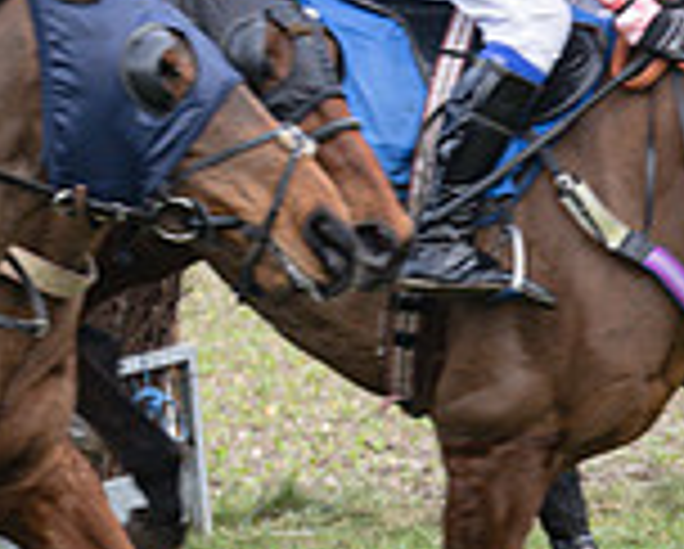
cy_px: 183
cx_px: 93
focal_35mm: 395
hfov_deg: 4.9
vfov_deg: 3.9
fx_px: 8007
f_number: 4
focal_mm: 70
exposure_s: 1/1000
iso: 400
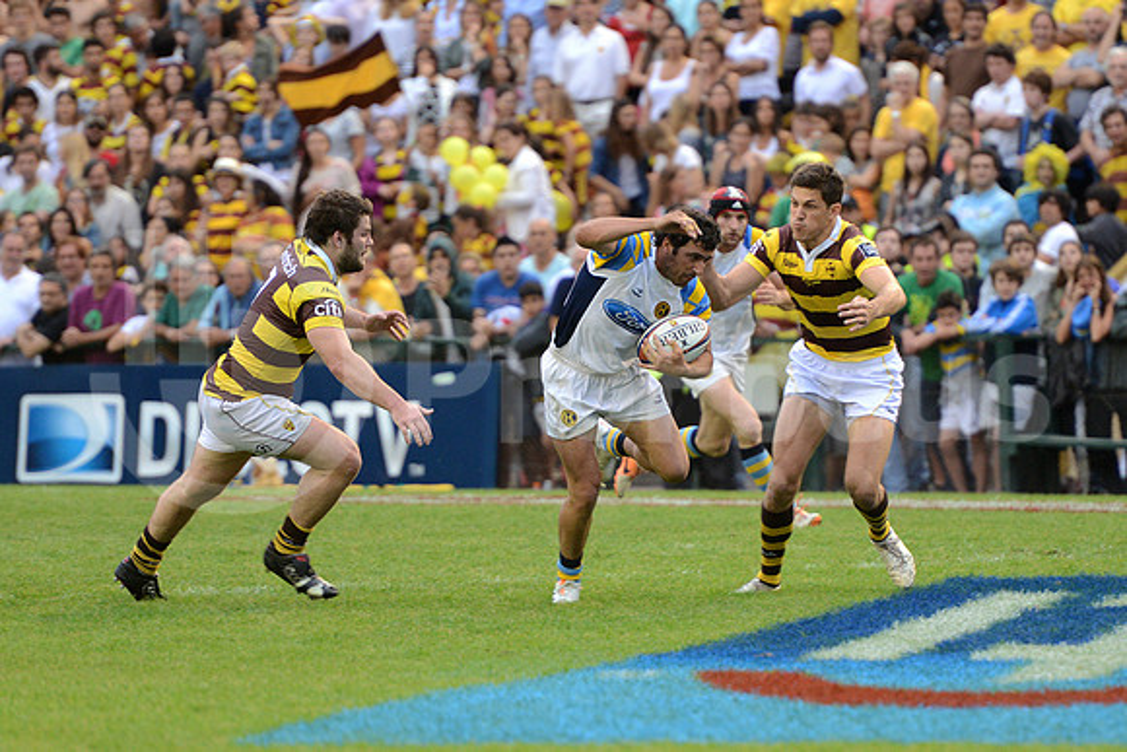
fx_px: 8767
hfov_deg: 7.4
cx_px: 564
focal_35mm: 280
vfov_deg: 4.9
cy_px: 376
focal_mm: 280
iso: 2000
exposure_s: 1/500
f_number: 4
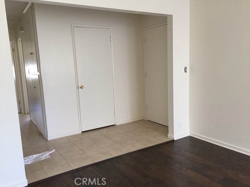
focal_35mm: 29
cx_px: 125
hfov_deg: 61.7
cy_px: 94
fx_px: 209
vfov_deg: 48.2
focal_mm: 4.15
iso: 40
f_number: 2.2
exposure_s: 1/30
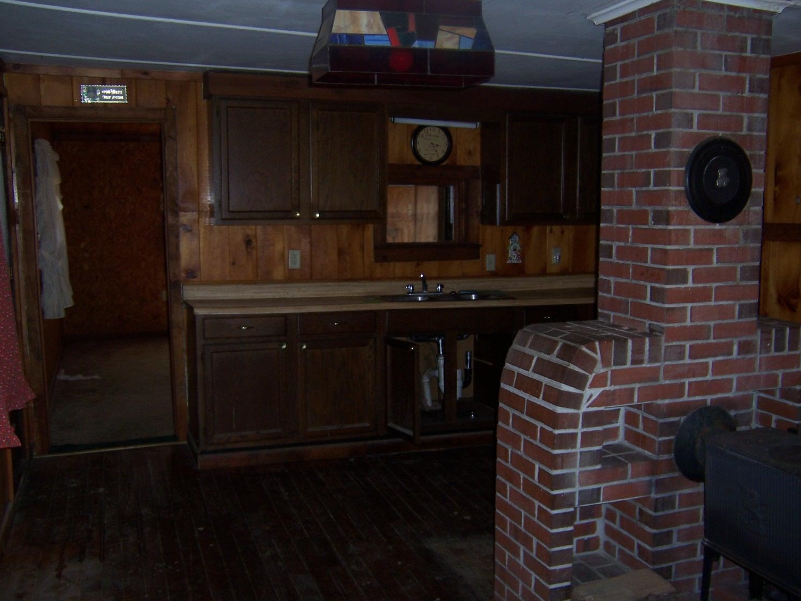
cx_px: 398
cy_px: 307
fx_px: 787
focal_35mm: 34
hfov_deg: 53.9
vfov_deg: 41.8
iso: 80
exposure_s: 1/60
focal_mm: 5.5
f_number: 2.8
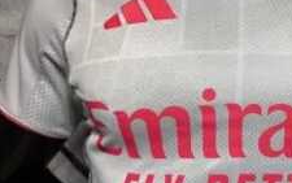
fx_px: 342
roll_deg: +0.2
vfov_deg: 29.5
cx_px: 245
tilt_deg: +7.2
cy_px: 50
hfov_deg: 43.4
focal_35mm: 43
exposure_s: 1/100
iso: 80
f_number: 1.78
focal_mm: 6.76
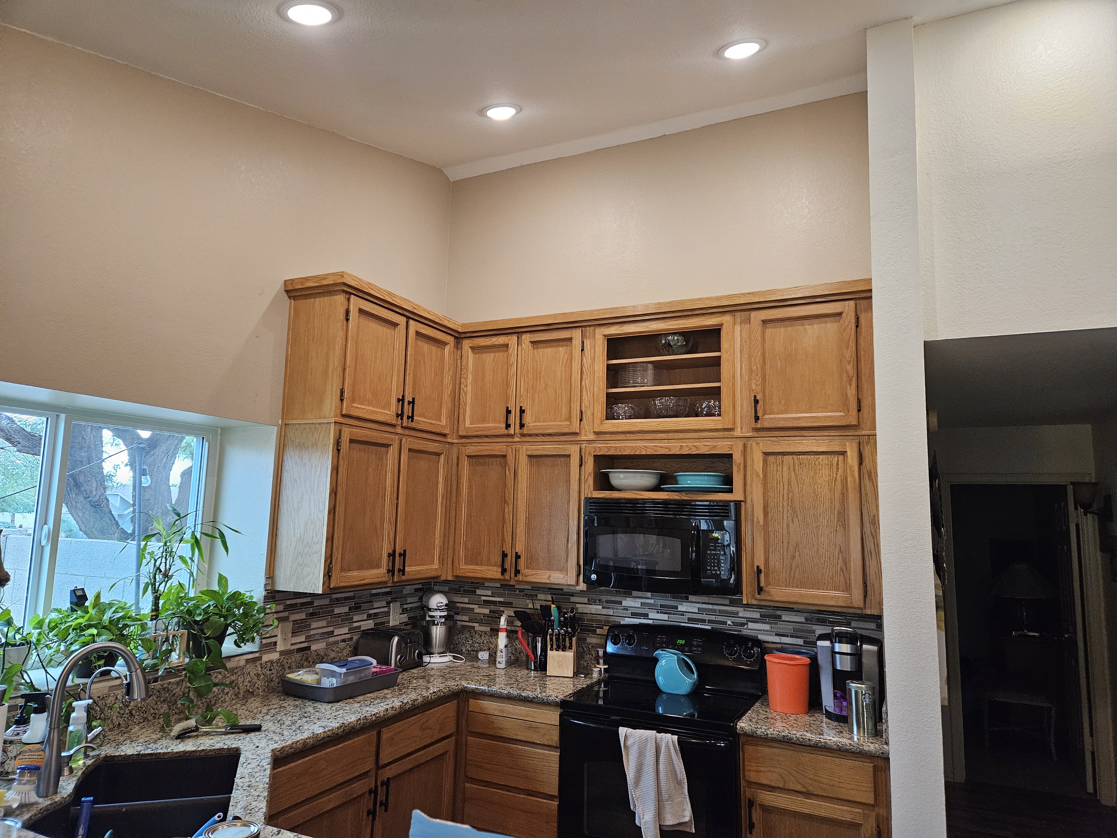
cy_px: 419
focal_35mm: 23
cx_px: 558
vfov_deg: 58.9
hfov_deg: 73.9
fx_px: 742
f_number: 1.8
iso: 800
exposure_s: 1/120
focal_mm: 5.4
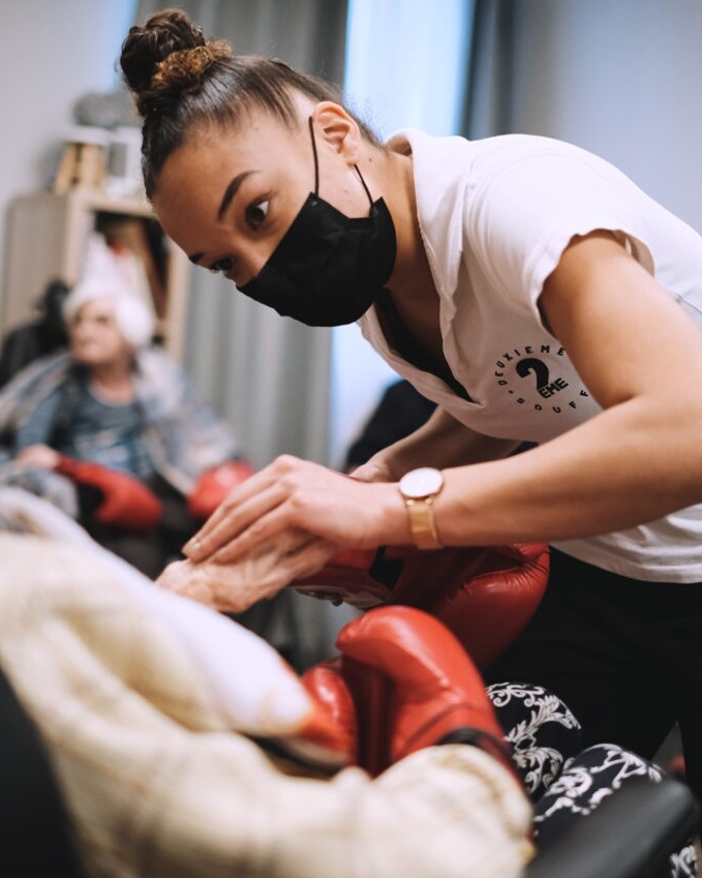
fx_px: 1559
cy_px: 366
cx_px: 350
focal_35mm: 60
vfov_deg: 31.4
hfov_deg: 25.4
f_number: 1.6
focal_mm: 35
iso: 3200
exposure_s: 1/1000
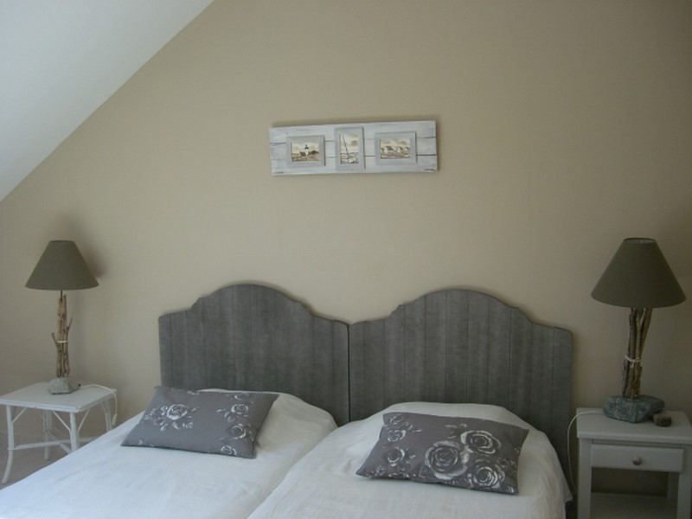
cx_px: 346
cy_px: 260
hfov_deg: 49.0
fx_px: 760
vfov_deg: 37.7
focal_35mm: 38
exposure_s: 1/160
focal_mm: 6.2
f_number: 2.7
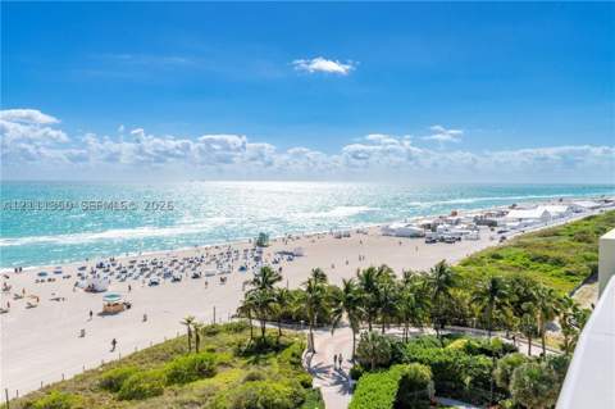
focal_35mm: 30
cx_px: 308
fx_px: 512
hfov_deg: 62.0
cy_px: 204
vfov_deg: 43.5
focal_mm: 30
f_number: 11
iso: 200
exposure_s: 1/1000
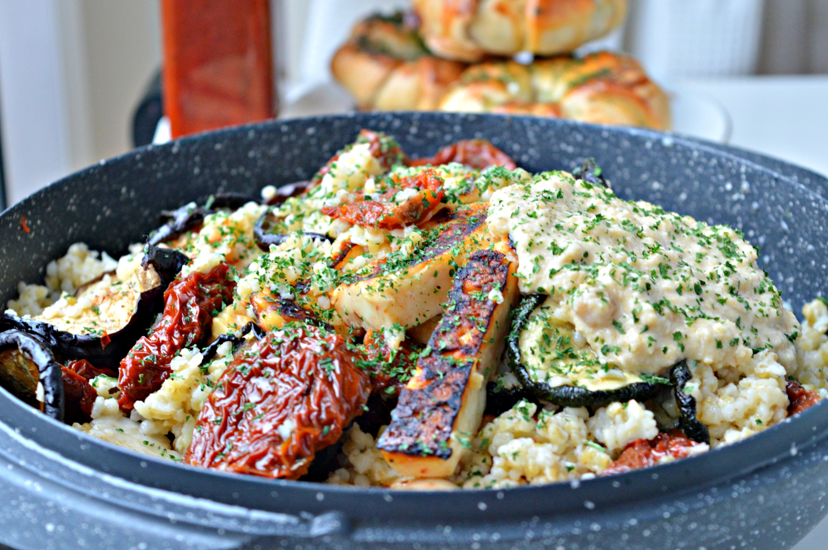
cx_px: 414
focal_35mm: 82
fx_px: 1896
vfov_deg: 16.5
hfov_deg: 24.6
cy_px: 275
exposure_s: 1/15
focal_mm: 55
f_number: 5.6
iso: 800
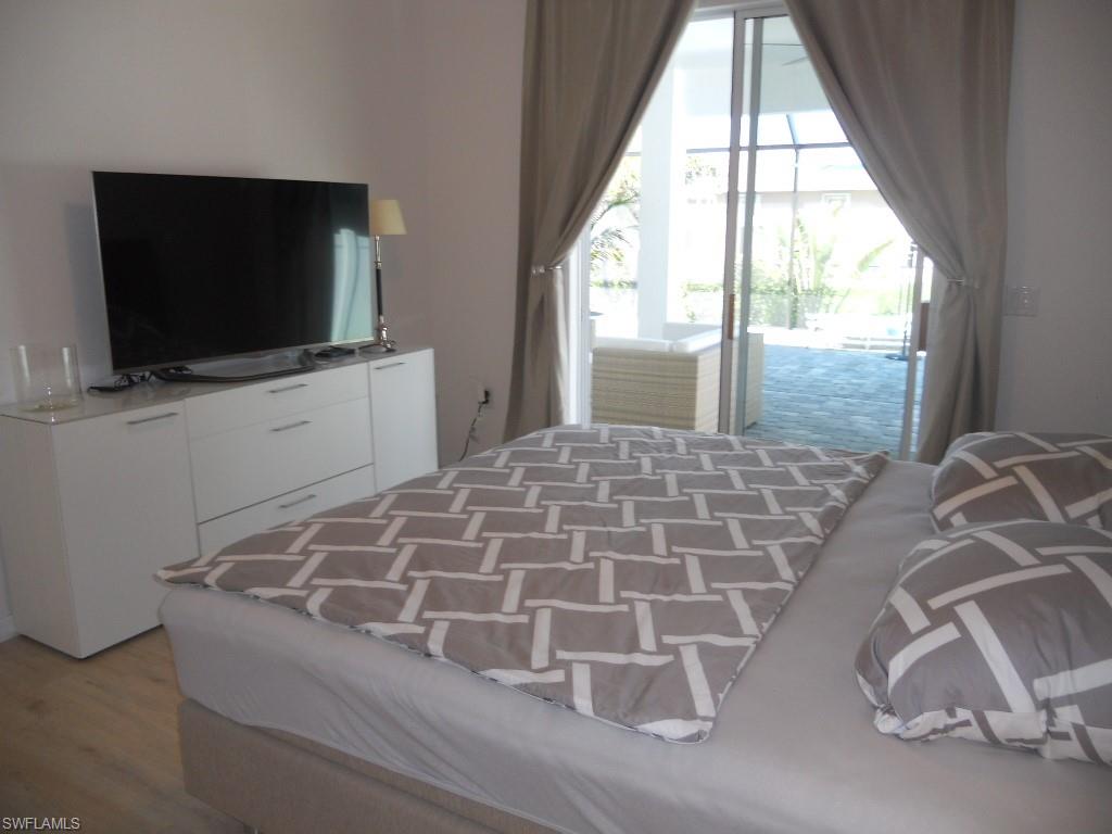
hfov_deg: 65.3
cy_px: 417
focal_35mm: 27
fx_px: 867
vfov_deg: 51.4
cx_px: 556
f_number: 3.2
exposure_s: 1/30
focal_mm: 4.9
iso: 80
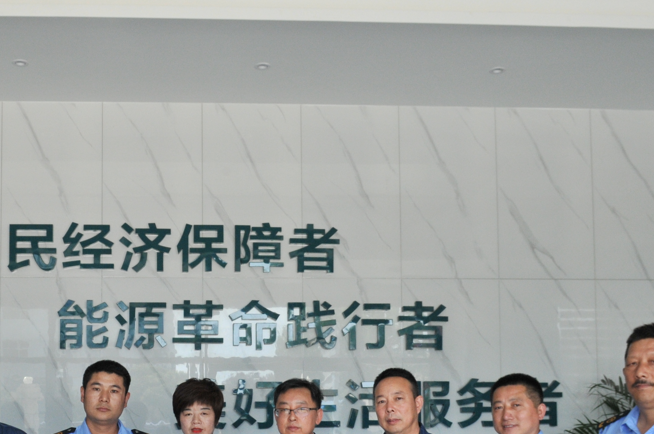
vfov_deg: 25.2
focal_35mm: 52
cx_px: 201
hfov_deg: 37.7
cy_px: 378
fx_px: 944
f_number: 6.3
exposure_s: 1/160
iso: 500
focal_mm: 17
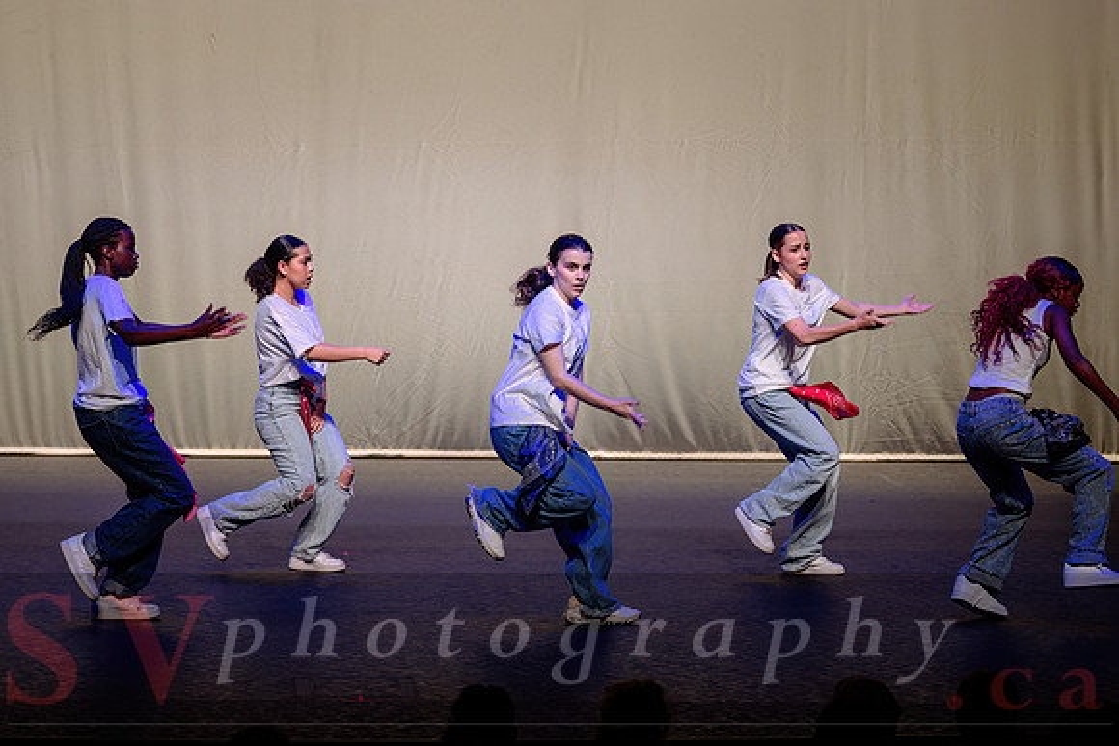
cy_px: 326
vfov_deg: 10.5
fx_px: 4065
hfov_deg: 15.7
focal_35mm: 131
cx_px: 488
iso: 1250
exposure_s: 1/400
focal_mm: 116
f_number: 2.8
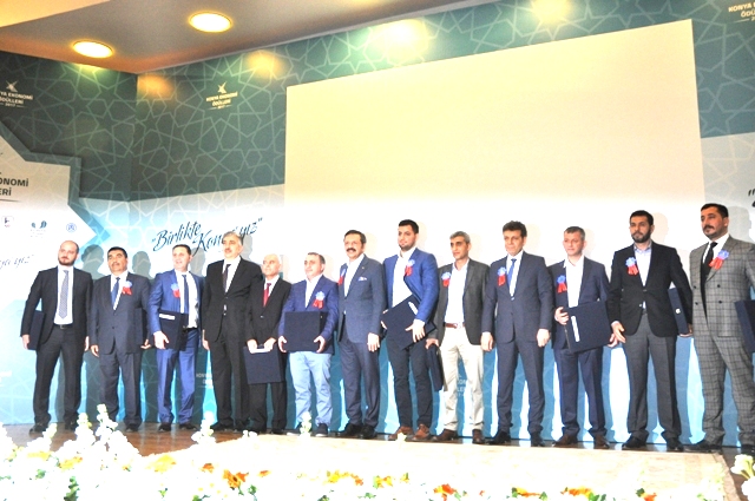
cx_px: 378
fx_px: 754
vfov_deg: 36.8
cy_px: 250
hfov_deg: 53.2
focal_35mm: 36
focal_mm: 24
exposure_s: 1/60
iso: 800
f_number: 3.8
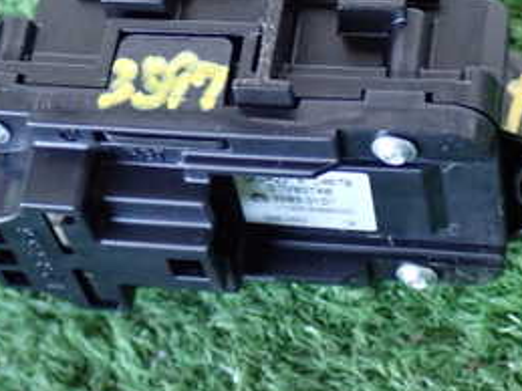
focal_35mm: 116
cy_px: 95
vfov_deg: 12.7
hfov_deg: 17.0
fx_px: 1748
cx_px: 254
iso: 800
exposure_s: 1/25
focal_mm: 9.01
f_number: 3.2
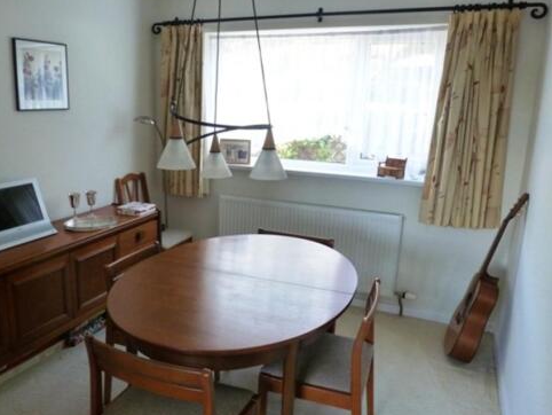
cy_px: 220
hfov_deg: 61.1
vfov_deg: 48.2
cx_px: 219
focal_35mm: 29
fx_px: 463
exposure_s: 1/50
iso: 400
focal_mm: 4.3
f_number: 3.3
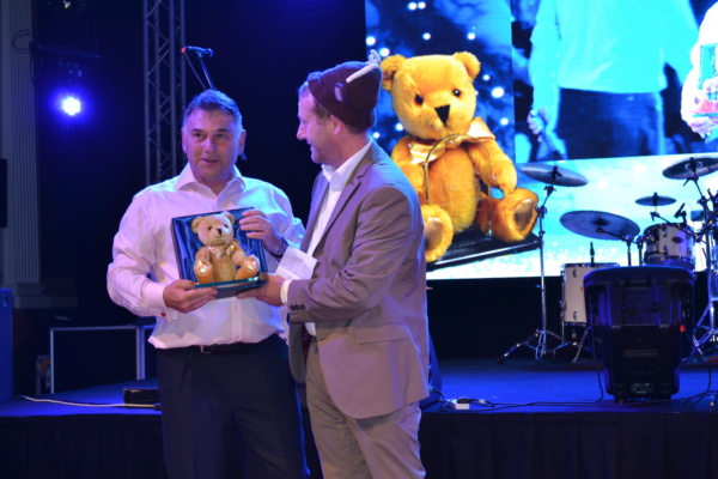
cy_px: 240
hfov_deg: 35.1
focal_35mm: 57
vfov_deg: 23.8
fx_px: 1137
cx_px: 359
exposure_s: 1/60
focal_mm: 38
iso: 800
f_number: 5
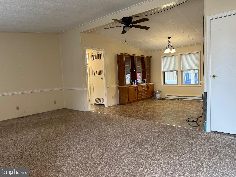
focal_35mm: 24
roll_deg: +2.0
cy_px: 88
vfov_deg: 56.8
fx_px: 164
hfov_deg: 71.6
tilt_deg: -5.5
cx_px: 118
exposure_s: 1/60
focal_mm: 6.76
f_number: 1.78
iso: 125
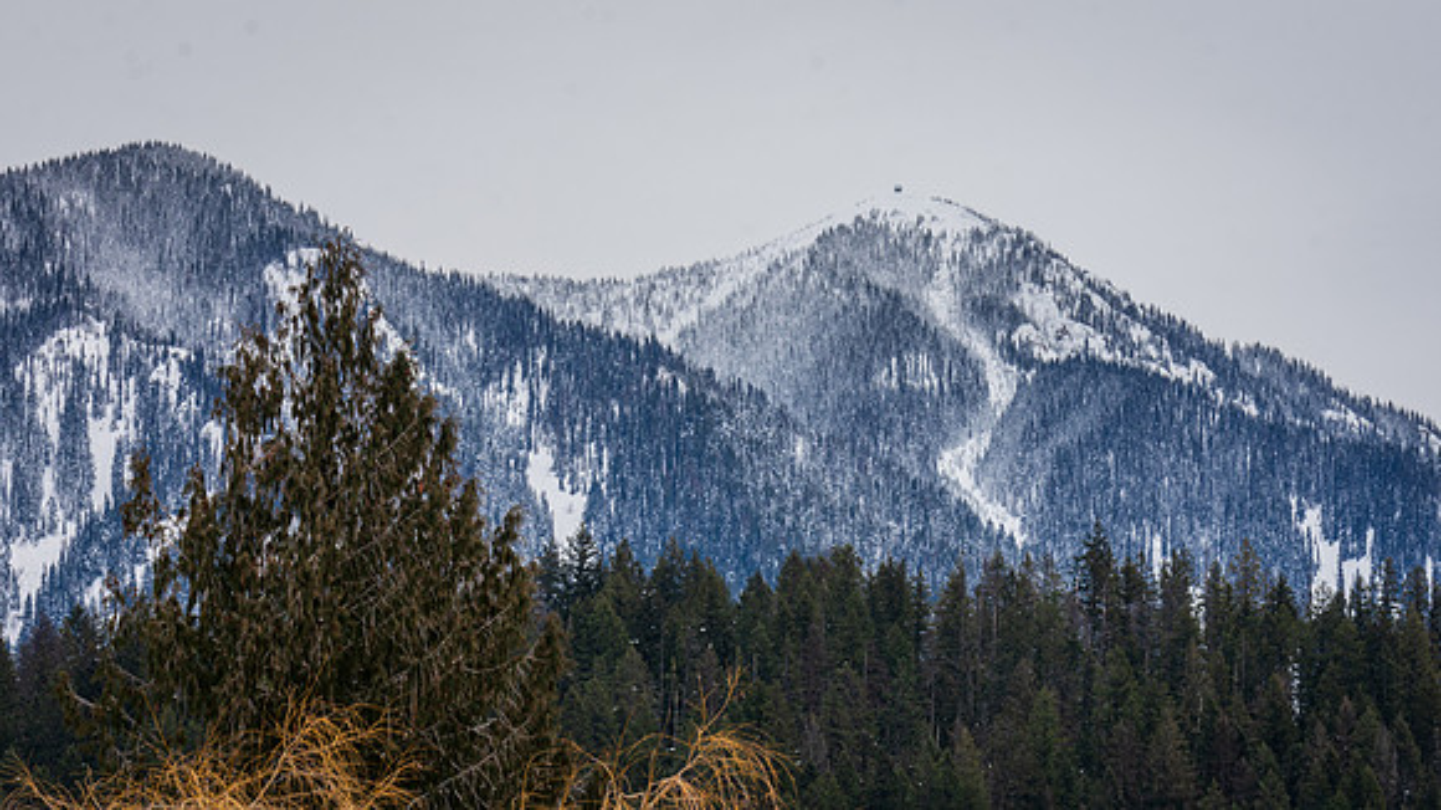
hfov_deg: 12.2
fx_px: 6769
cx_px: 769
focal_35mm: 177
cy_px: 282
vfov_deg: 6.8
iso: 200
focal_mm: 102
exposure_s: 1/100
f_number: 13
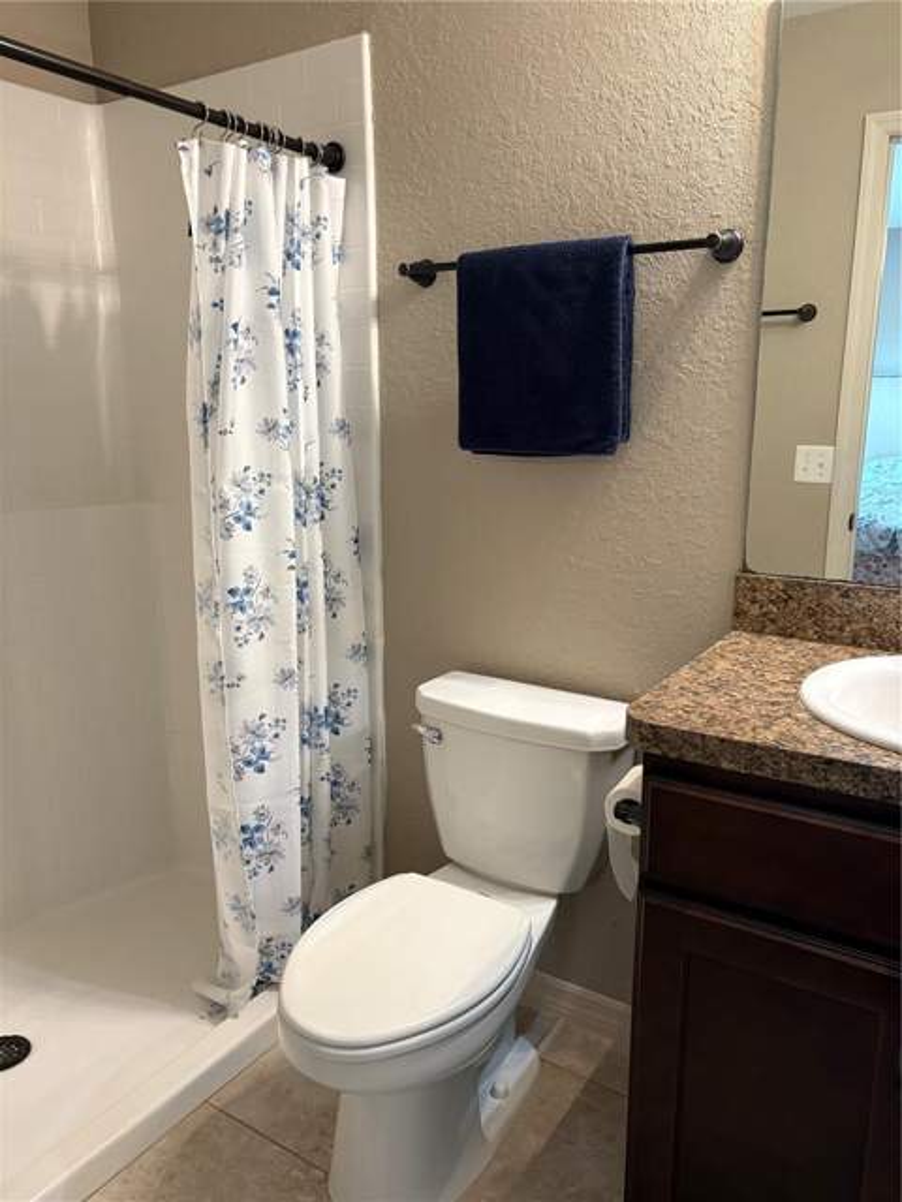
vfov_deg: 67.3
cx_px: 451
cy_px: 601
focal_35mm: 26
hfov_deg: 53.1
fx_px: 903
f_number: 1.6
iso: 200
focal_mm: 5.96
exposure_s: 1/60
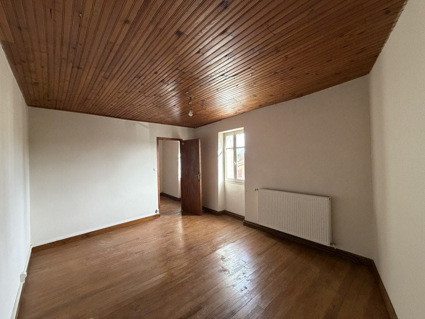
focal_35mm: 14
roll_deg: +1.9
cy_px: 160
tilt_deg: +0.1
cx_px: 212
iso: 320
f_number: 2.2
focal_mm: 2.22
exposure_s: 1/106
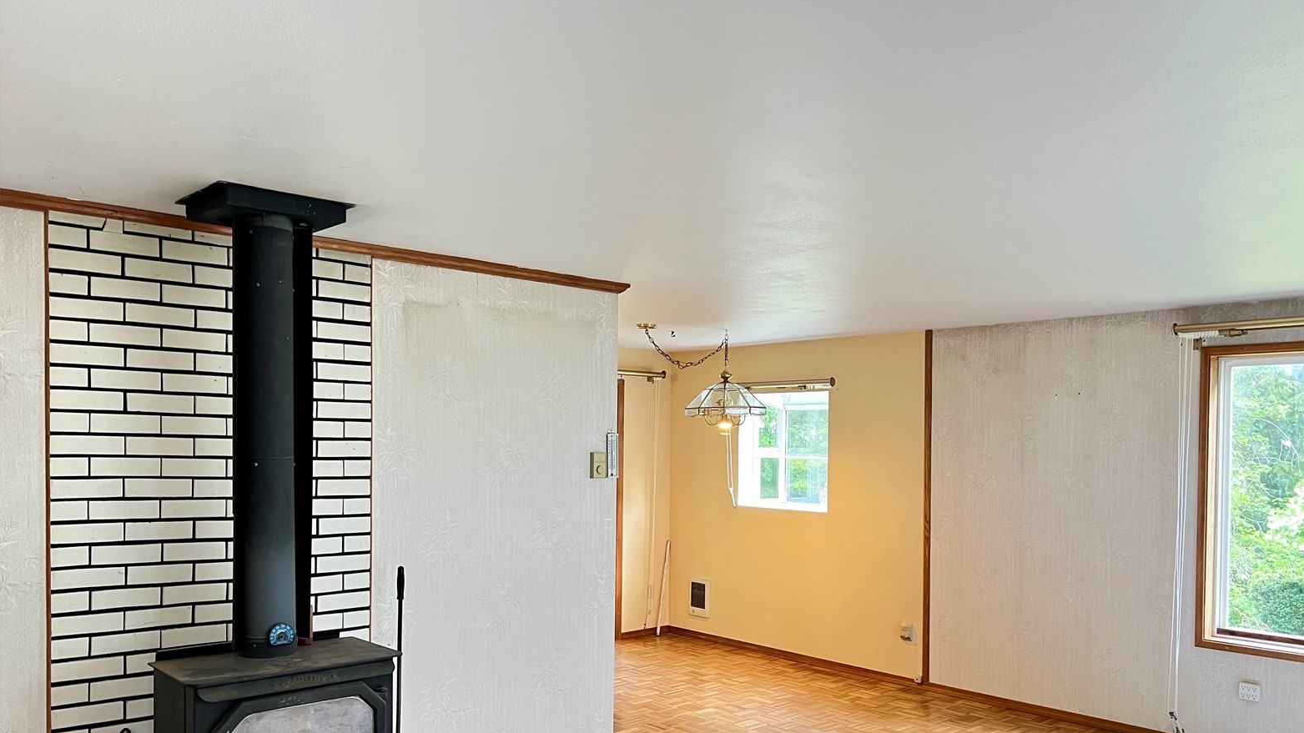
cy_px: 461
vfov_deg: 39.9
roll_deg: -0.1
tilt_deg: -2.3
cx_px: 665
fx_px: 1003
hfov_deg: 66.1
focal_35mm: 29
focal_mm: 5.7
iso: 250
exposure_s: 1/60
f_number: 1.5
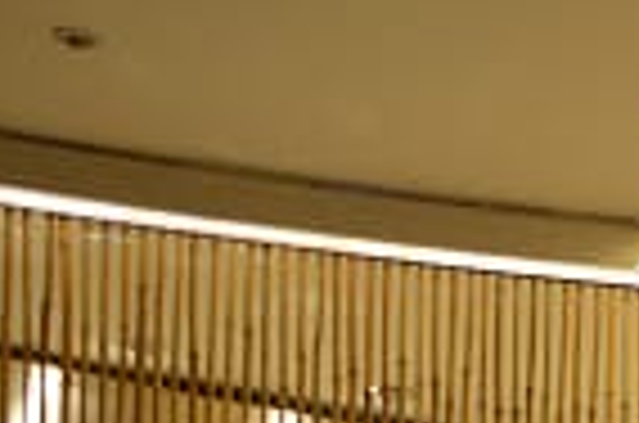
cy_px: 788
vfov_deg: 10.3
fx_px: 2195
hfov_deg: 14.4
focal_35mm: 124
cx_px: 1174
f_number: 3.5
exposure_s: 1/25
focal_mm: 21
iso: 800
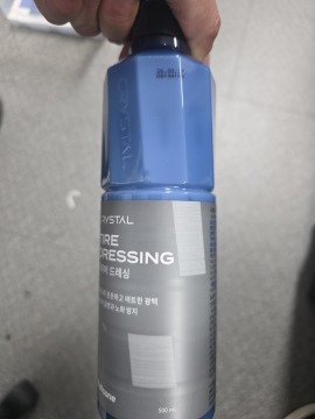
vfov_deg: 73.9
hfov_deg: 58.9
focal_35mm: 23
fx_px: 279
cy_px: 210
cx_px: 158
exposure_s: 1/120
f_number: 1.7
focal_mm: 6.25
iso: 640
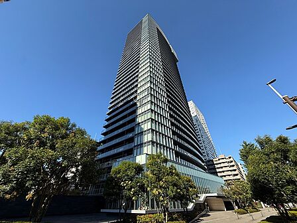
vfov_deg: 85.7
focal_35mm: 14
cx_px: 148
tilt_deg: +39.4
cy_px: 112
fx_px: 120
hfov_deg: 102.1
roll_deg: -0.7
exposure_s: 1/1211
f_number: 2.2
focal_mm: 2.22
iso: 50
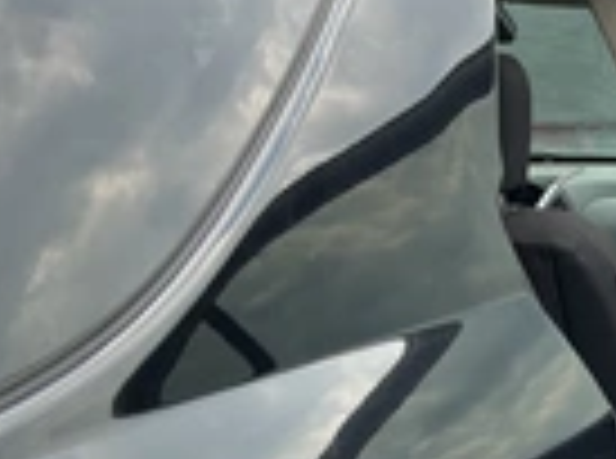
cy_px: 364
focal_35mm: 82
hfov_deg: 21.4
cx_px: 827
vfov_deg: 17.8
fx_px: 1455
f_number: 1.8
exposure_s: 1/230
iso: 20
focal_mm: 3
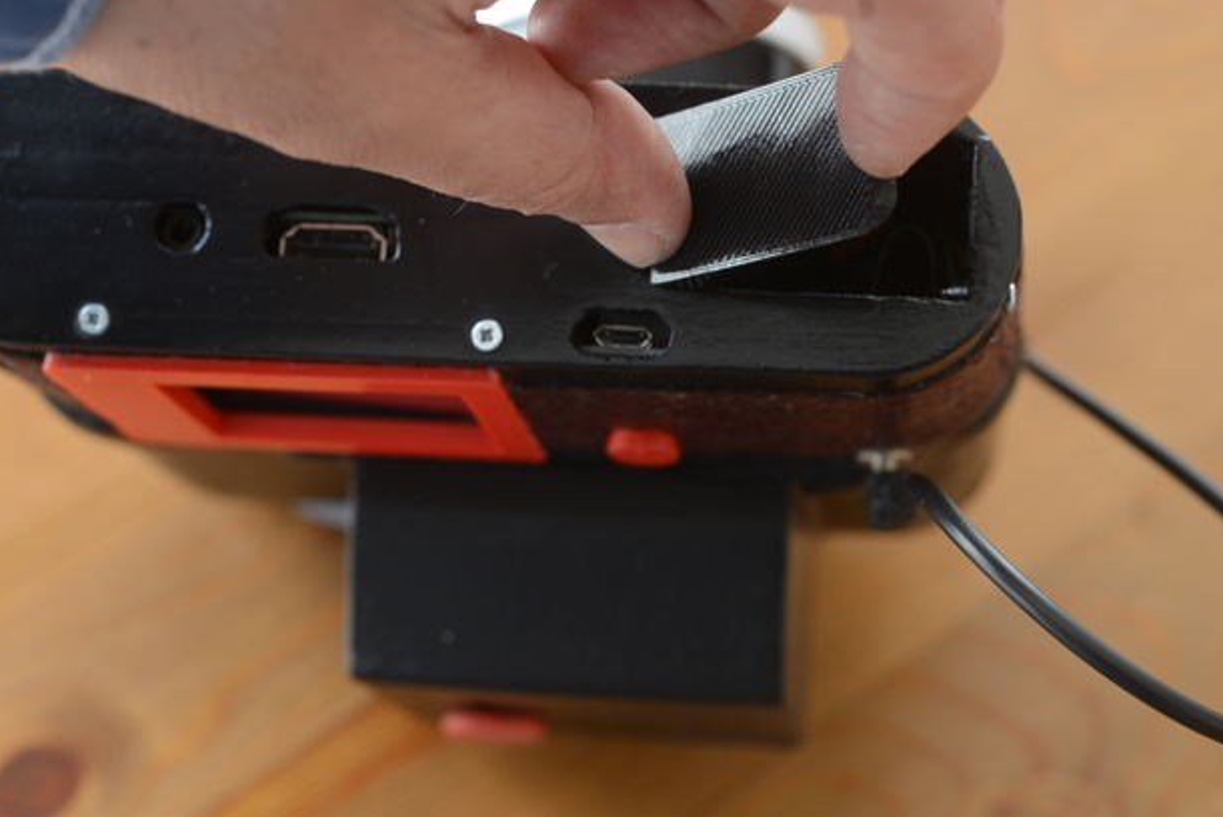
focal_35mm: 72
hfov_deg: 28.0
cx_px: 558
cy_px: 384
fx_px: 2447
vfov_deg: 18.9
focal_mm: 55
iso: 800
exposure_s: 1/30
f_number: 11
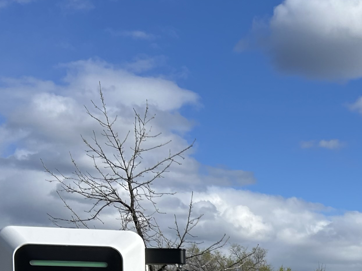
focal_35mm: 84
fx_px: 878
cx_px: 446
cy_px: 402
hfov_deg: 21.5
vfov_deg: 16.1
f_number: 1.5
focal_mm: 5.7
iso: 50
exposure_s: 1/6211
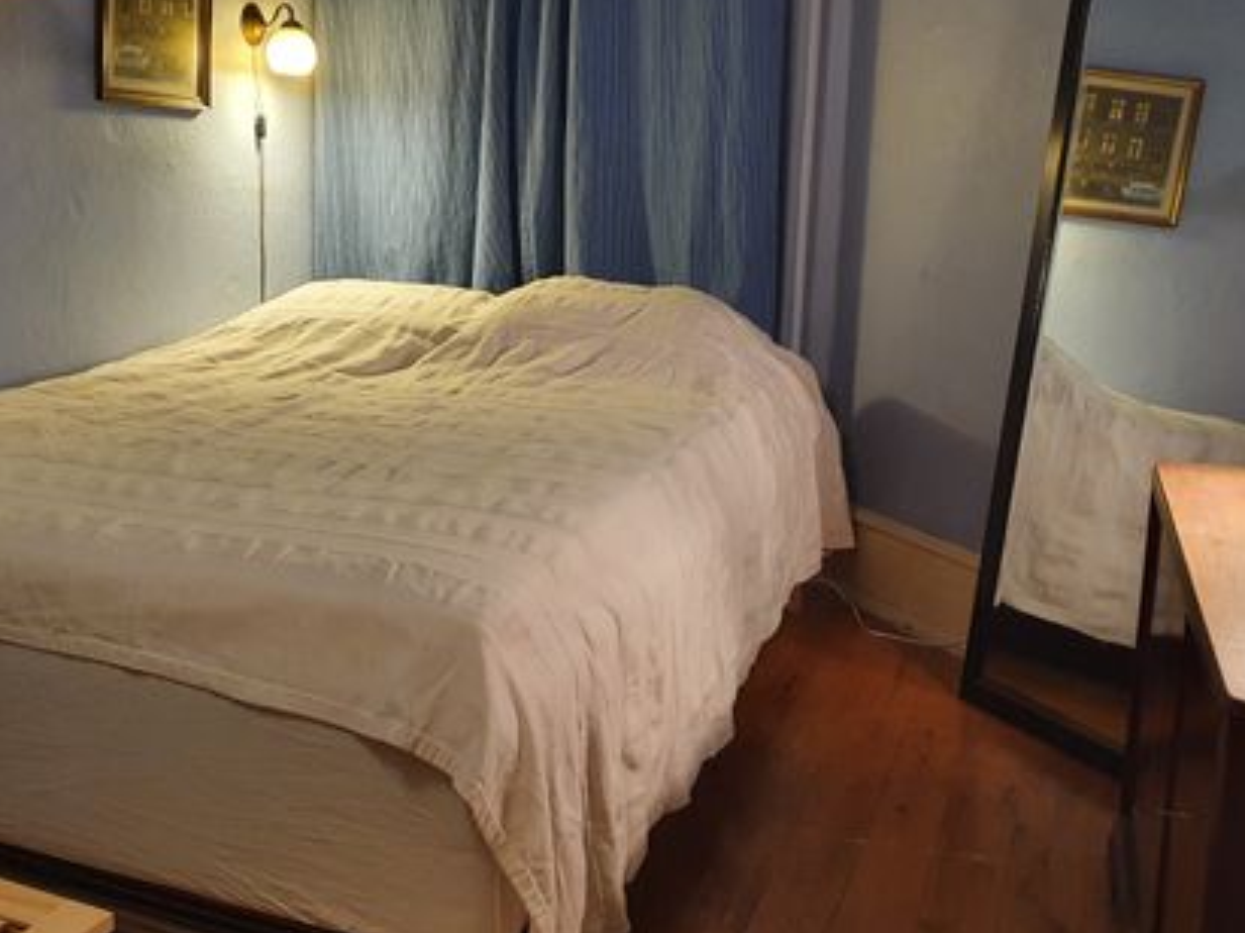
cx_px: 518
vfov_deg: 37.5
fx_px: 1366
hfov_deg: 48.8
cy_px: 364
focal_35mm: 38
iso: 400
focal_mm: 4.32
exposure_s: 1/50
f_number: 1.5
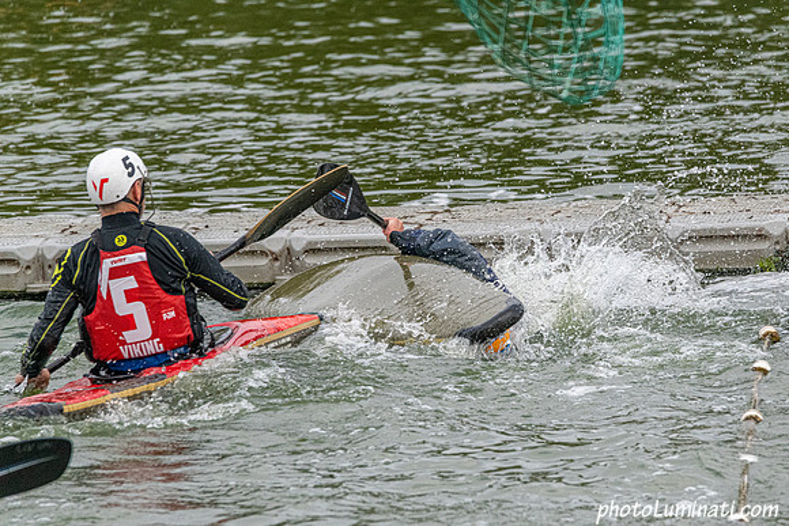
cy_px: 303
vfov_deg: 3.0
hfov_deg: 4.5
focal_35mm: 461
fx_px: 10114
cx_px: 455
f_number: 9
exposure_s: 1/2000
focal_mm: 400
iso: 3200
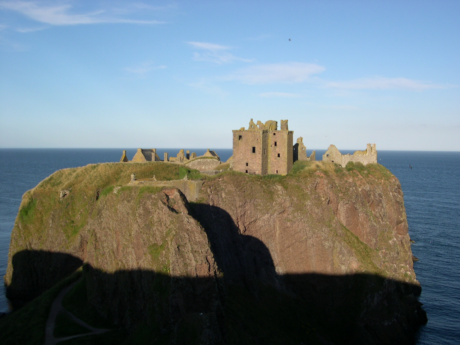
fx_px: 505
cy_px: 172
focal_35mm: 38
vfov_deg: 37.7
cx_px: 230
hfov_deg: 49.0
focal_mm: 8
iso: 100
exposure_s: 1/168
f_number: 7.6
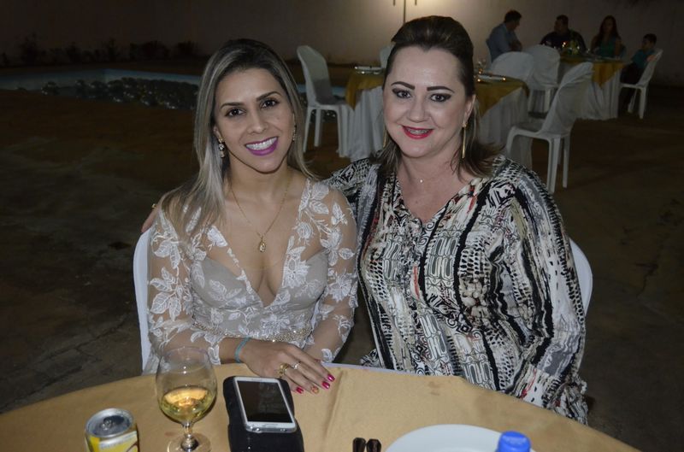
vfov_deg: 39.8
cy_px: 226
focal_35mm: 33
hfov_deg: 57.3
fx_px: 625
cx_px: 342
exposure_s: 1/60
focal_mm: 22
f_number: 4
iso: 3200
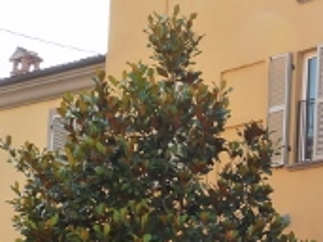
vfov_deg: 14.0
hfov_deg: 18.4
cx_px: 391
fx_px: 942
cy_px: 325
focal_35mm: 101
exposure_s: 1/200
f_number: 4
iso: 160
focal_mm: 4.8
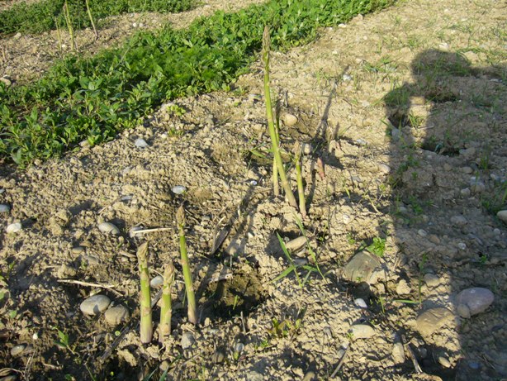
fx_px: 513
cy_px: 190
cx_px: 254
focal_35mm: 35
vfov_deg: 40.7
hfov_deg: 52.6
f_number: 5.6
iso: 100
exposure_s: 1/250
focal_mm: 5.8
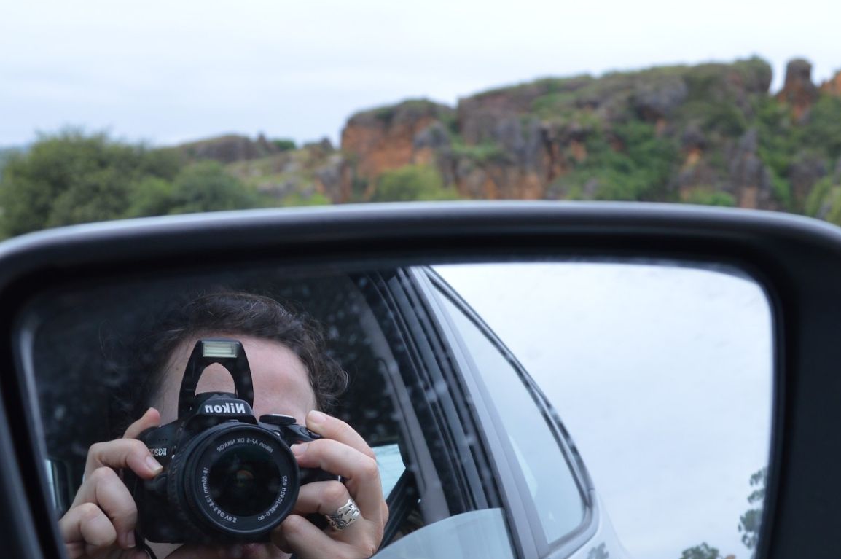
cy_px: 458
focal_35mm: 52
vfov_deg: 25.4
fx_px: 1214
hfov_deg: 38.2
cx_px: 437
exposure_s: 1/125
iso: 200
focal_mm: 20
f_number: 5.6
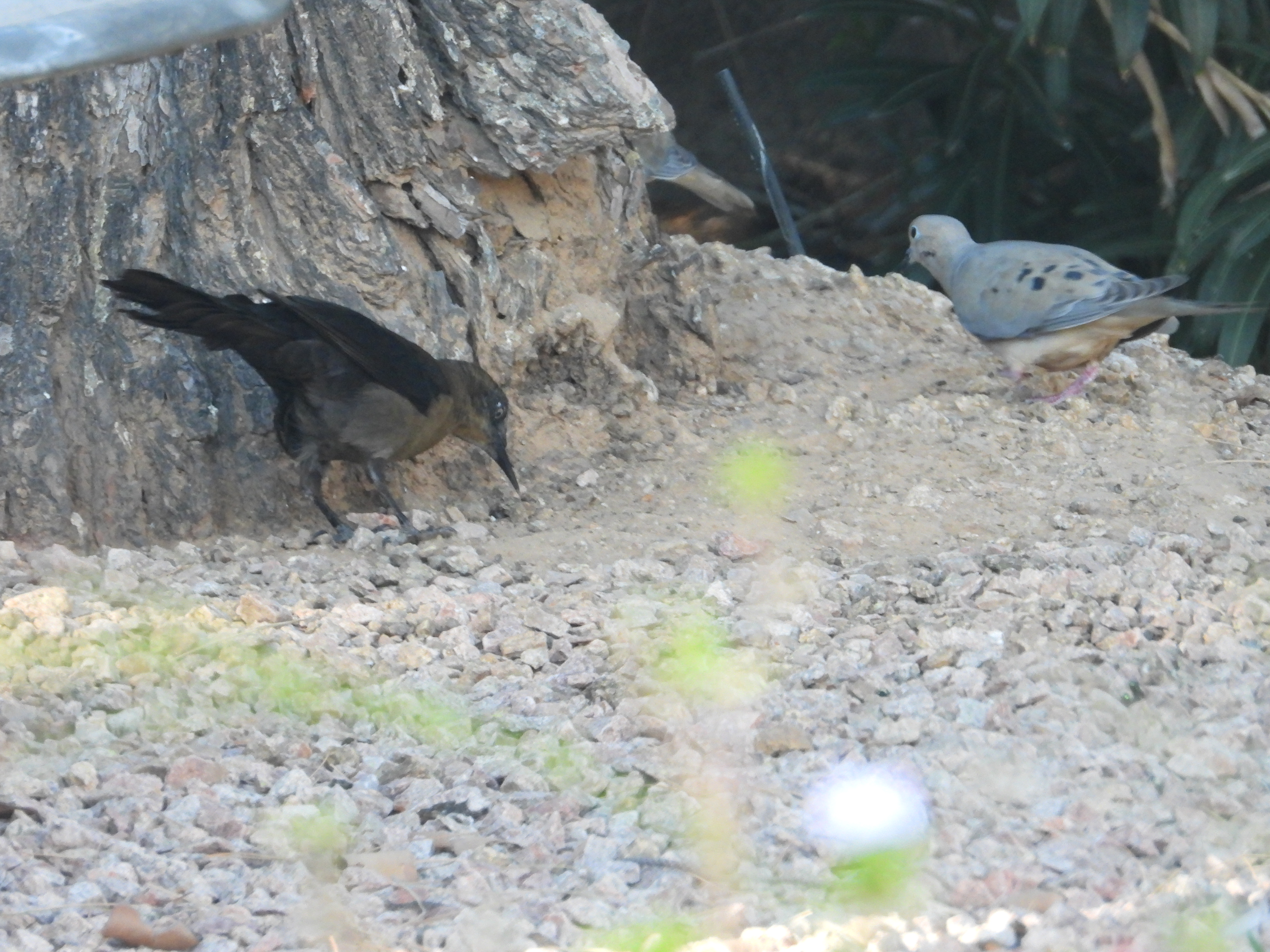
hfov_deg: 1.8
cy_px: 476
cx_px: 635
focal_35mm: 1100
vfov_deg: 1.4
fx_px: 40357
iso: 800
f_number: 5.6
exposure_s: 1/80
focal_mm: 198
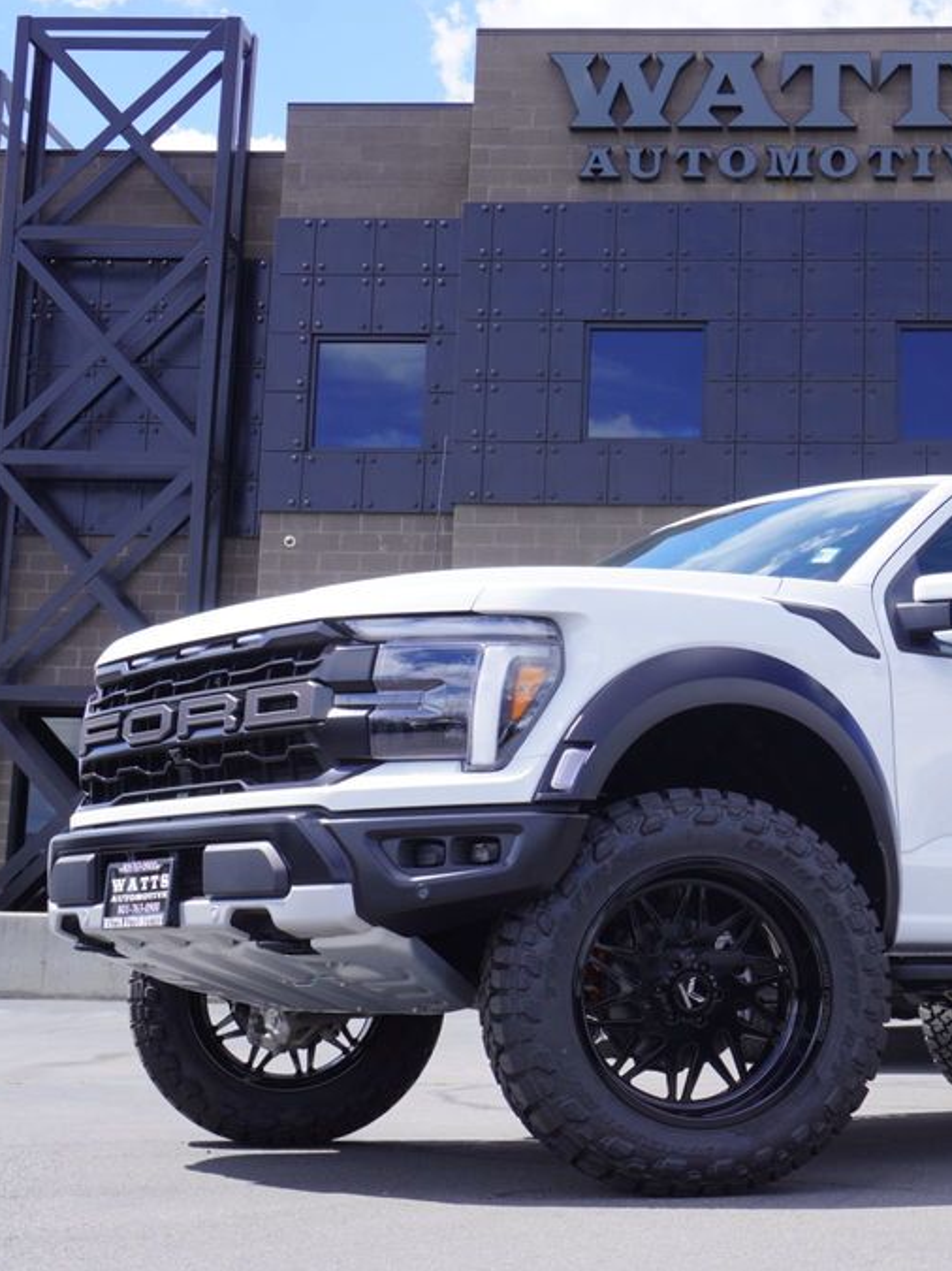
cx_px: 792
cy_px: 636
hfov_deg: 26.1
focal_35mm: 55
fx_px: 2008
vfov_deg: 35.1
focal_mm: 25
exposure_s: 1/200
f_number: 7.1
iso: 100
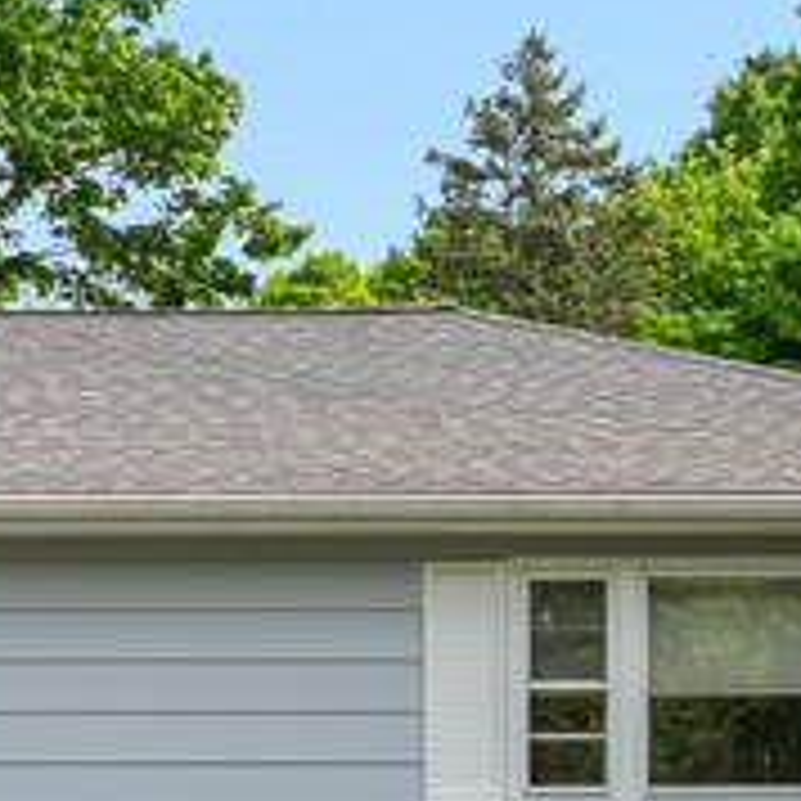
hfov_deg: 14.2
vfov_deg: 13.8
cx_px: 81
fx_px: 3194
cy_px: 1022
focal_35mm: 122
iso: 100
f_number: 6.3
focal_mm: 12.29
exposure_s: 1/120
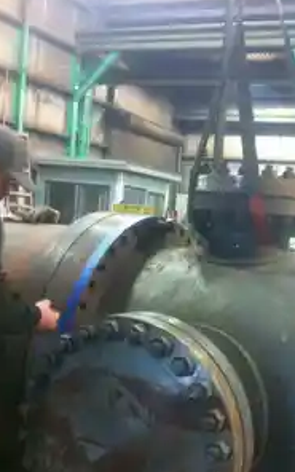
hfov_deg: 25.7
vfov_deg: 39.9
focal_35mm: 50
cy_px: 306
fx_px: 643
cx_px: 203
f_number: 2.8
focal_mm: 3.85
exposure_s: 1/15
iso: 800
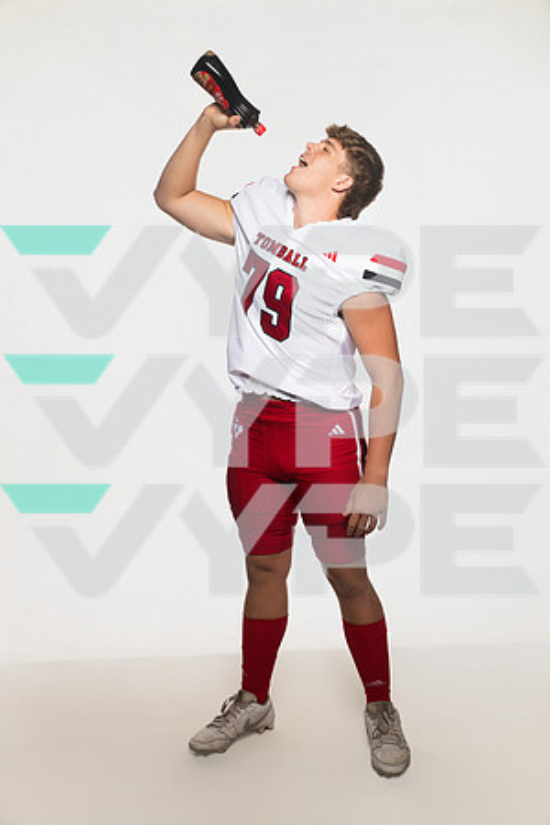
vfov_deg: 42.7
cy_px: 412
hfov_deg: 29.2
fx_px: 1054
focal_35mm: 46
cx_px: 275
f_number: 6.3
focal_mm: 46
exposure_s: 1/200
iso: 500
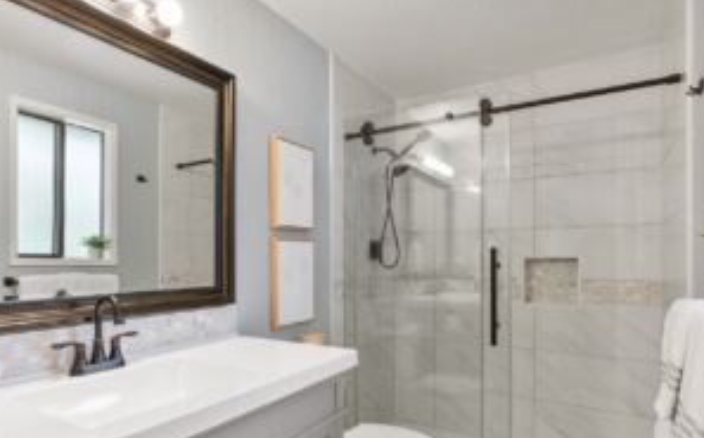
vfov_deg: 54.4
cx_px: 303
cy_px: 269
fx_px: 422
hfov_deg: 79.3
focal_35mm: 22
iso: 320
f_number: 9
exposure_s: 1/1.67
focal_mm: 16
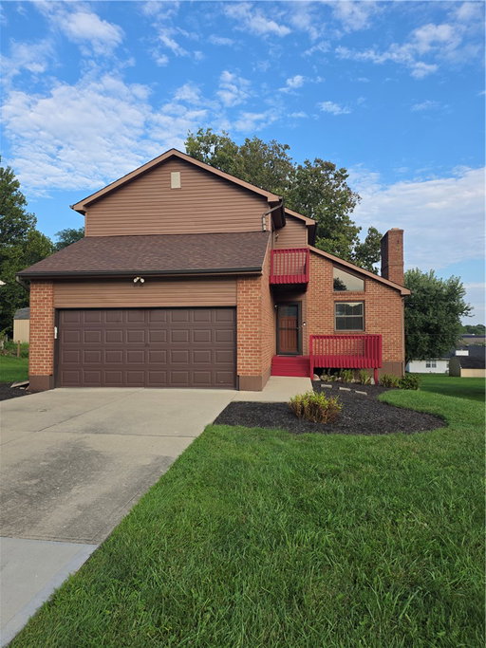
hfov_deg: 58.9
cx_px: 243
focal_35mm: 23
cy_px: 324
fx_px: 431
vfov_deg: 73.9
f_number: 1.7
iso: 80
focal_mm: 6.25
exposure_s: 1/2628
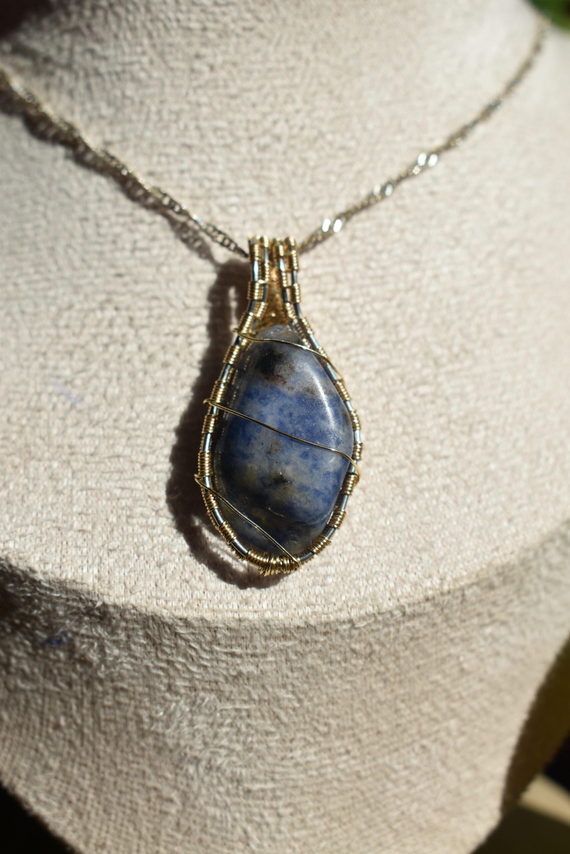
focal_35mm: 52
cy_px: 427
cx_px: 285
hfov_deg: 25.8
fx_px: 1247
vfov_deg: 37.8
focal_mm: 35
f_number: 8
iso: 100
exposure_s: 1/500
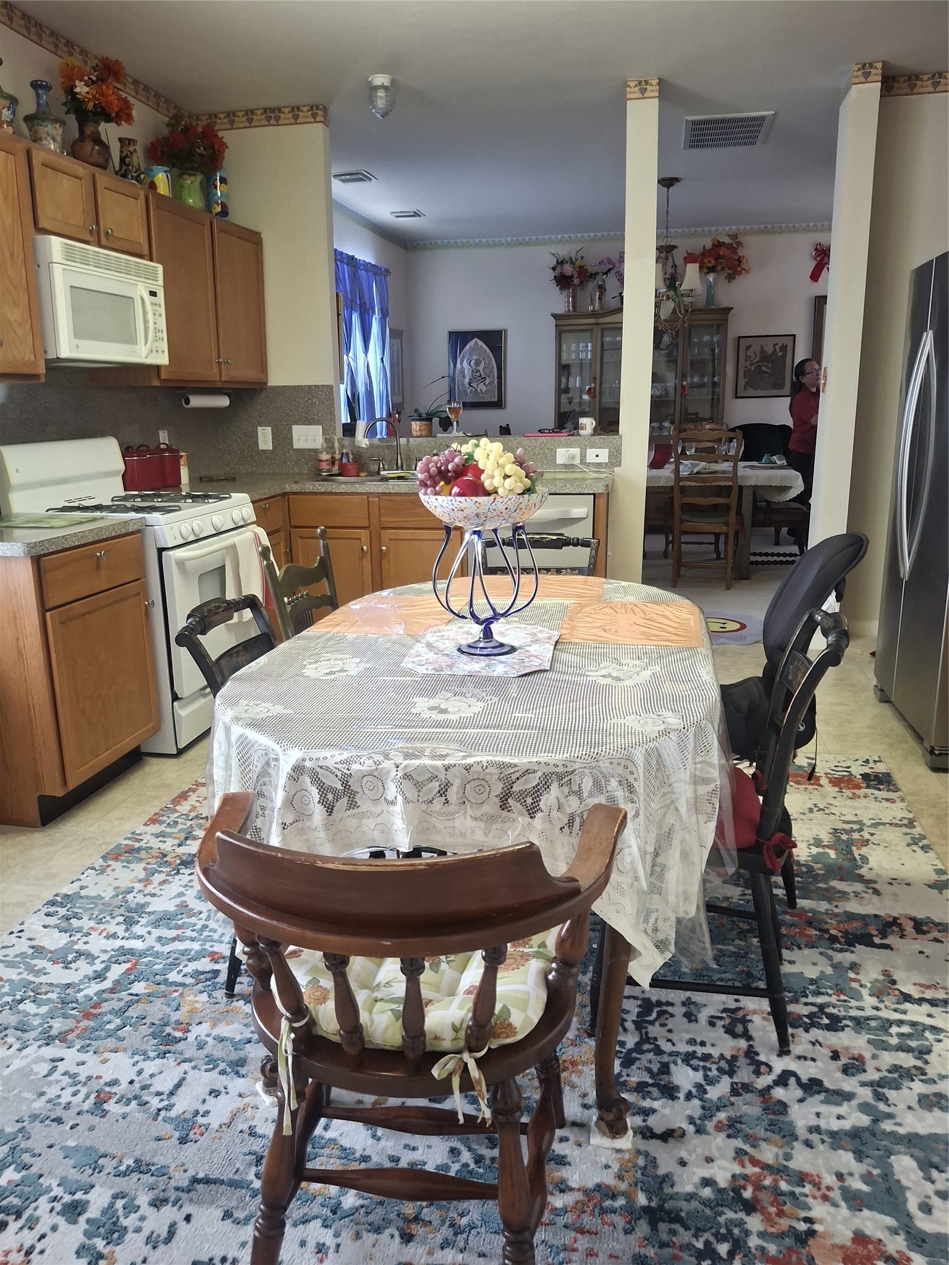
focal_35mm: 25
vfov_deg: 69.4
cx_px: 474
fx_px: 914
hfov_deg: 54.9
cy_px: 632
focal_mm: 4.69
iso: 250
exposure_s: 1/50
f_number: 1.8
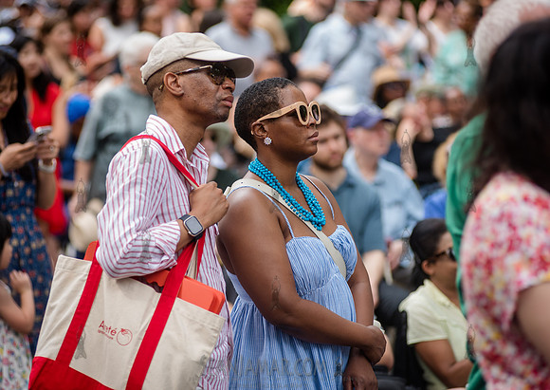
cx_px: 239
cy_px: 183
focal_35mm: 172
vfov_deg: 8.3
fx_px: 2676
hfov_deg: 11.7
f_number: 3.5
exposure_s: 1/640
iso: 500
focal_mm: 155
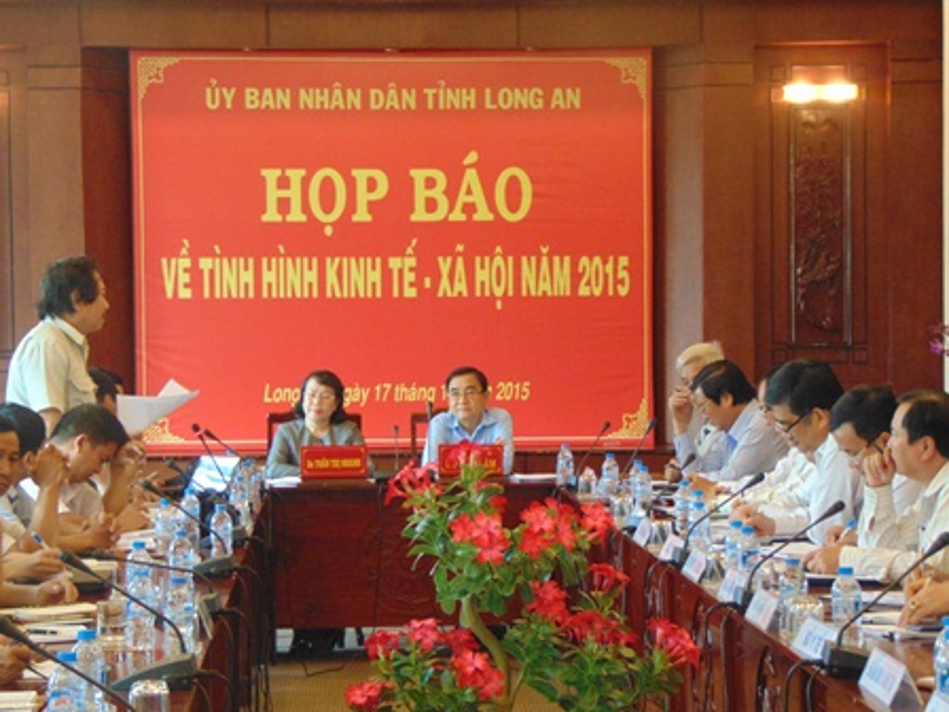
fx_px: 2961
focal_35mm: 108
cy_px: 356
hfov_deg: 18.2
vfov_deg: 13.7
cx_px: 474
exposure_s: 1/15
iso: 400
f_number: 3.9
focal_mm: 19.4
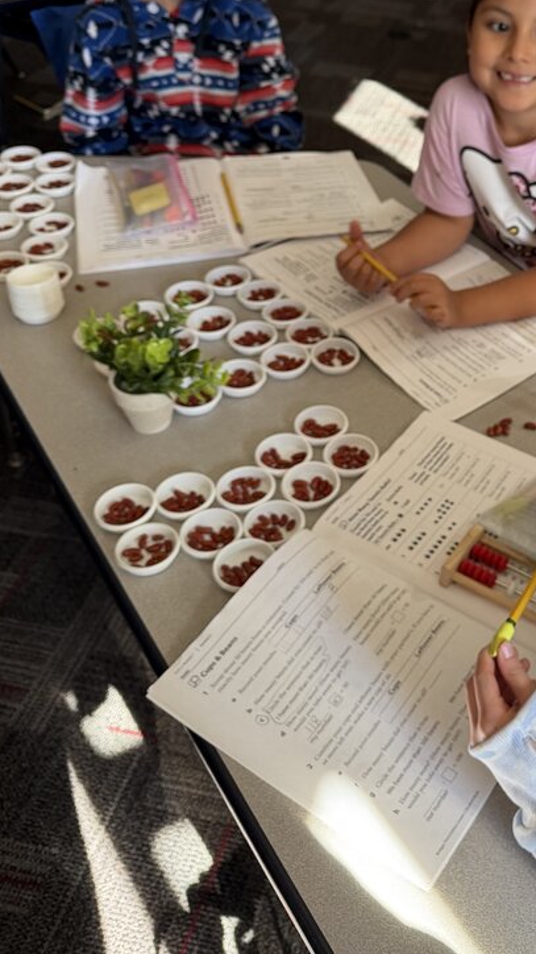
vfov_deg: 52.9
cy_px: 312
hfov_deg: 30.7
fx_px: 935
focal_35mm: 37
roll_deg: -5.3
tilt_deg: -35.0
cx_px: 474
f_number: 1.78
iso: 200
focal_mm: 6.76
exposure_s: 1/67
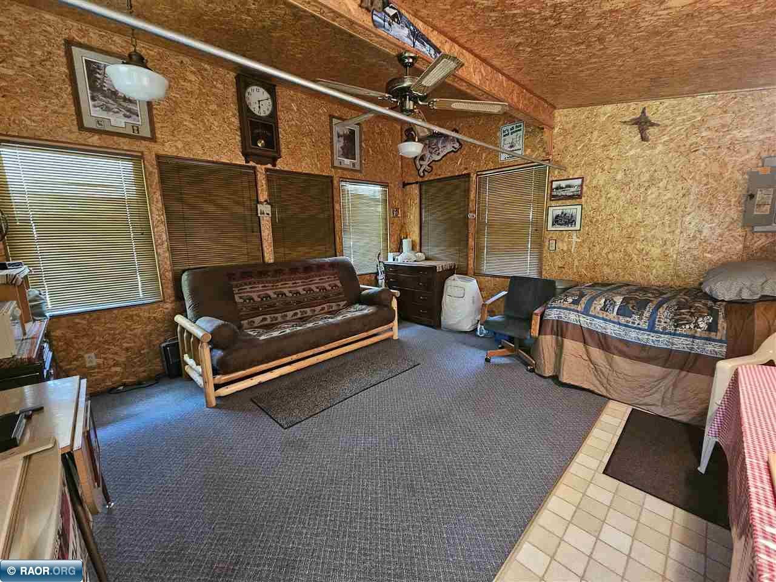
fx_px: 291
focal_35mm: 13
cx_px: 388
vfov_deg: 89.9
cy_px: 291
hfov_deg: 106.2
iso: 800
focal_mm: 2.2
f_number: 2.2
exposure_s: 1/24
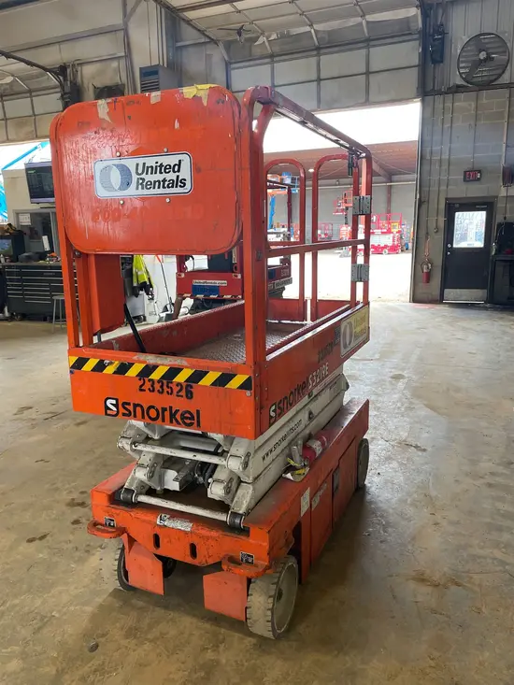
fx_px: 515
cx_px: 257
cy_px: 342
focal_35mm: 26
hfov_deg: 53.1
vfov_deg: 67.3
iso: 125
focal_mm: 4.2
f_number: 1.6
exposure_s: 1/120
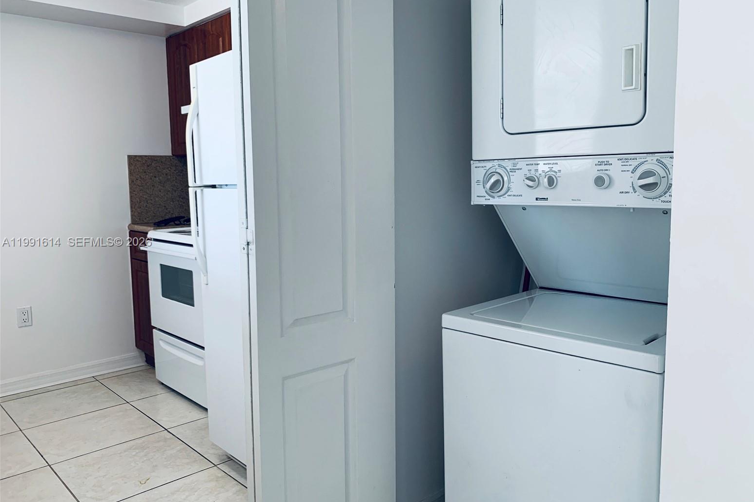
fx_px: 586
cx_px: 390
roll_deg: +0.8
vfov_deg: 46.4
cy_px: 243
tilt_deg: -6.2
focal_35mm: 28
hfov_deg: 65.5
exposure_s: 1/120
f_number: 1.8
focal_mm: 4.25
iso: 64
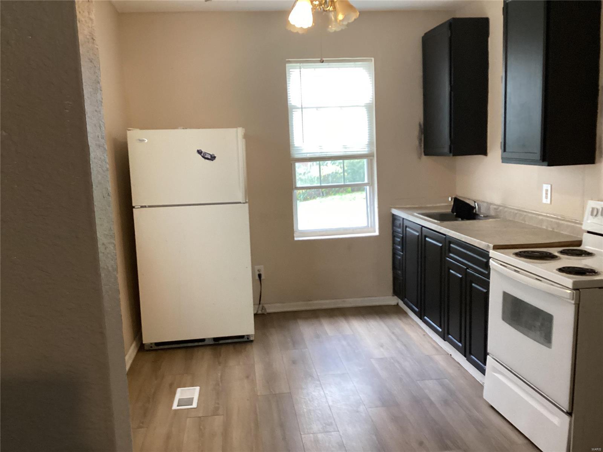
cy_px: 226
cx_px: 302
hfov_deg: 58.4
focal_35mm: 31
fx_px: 540
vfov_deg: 45.4
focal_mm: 3.3
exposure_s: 1/60
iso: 320
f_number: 2.4
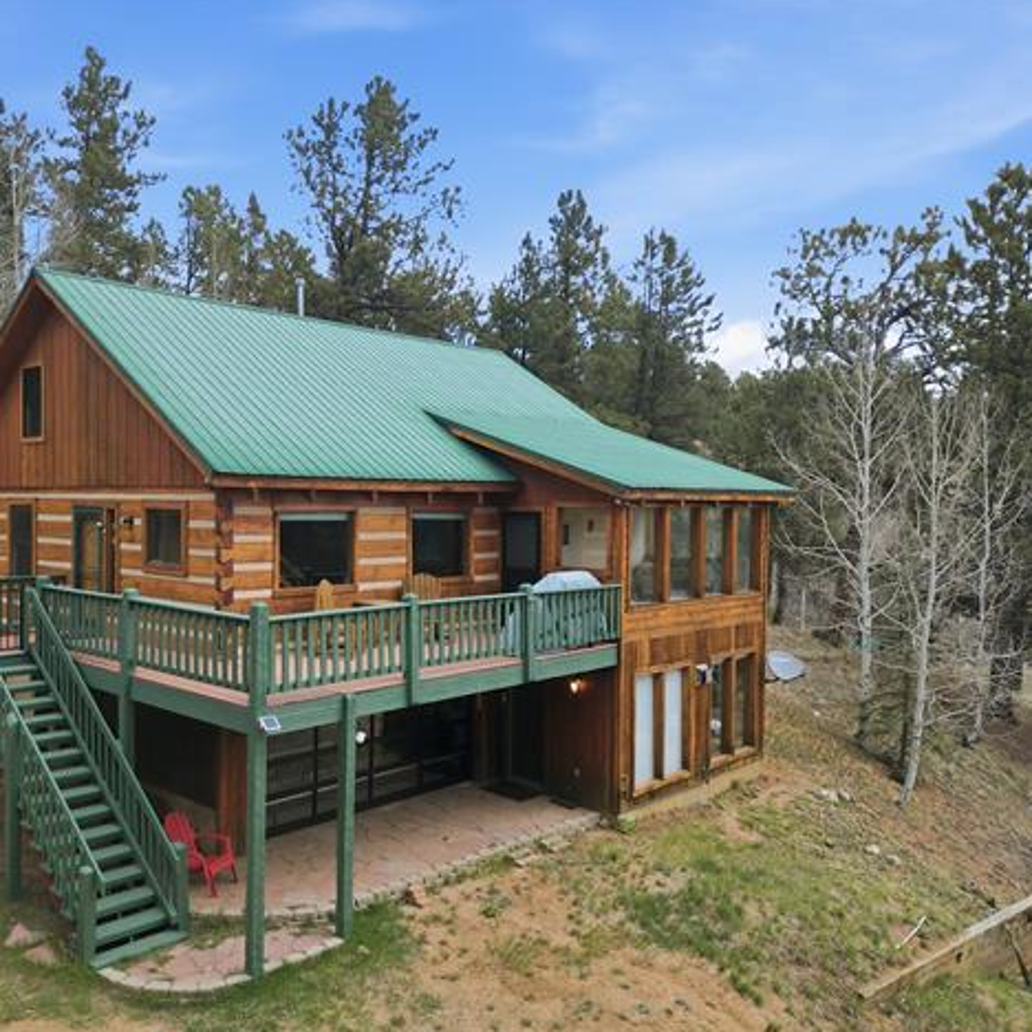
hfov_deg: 55.0
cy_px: 524
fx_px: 978
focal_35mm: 29
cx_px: 388
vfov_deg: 55.6
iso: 100
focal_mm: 6.7
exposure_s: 1/1000
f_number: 1.7
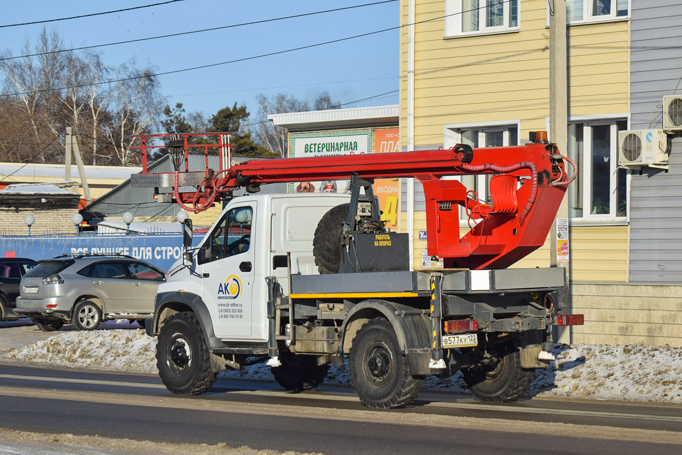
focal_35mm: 82
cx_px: 341
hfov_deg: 24.6
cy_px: 228
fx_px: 1563
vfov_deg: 16.6
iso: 100
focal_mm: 55
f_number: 6.3
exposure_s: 1/800
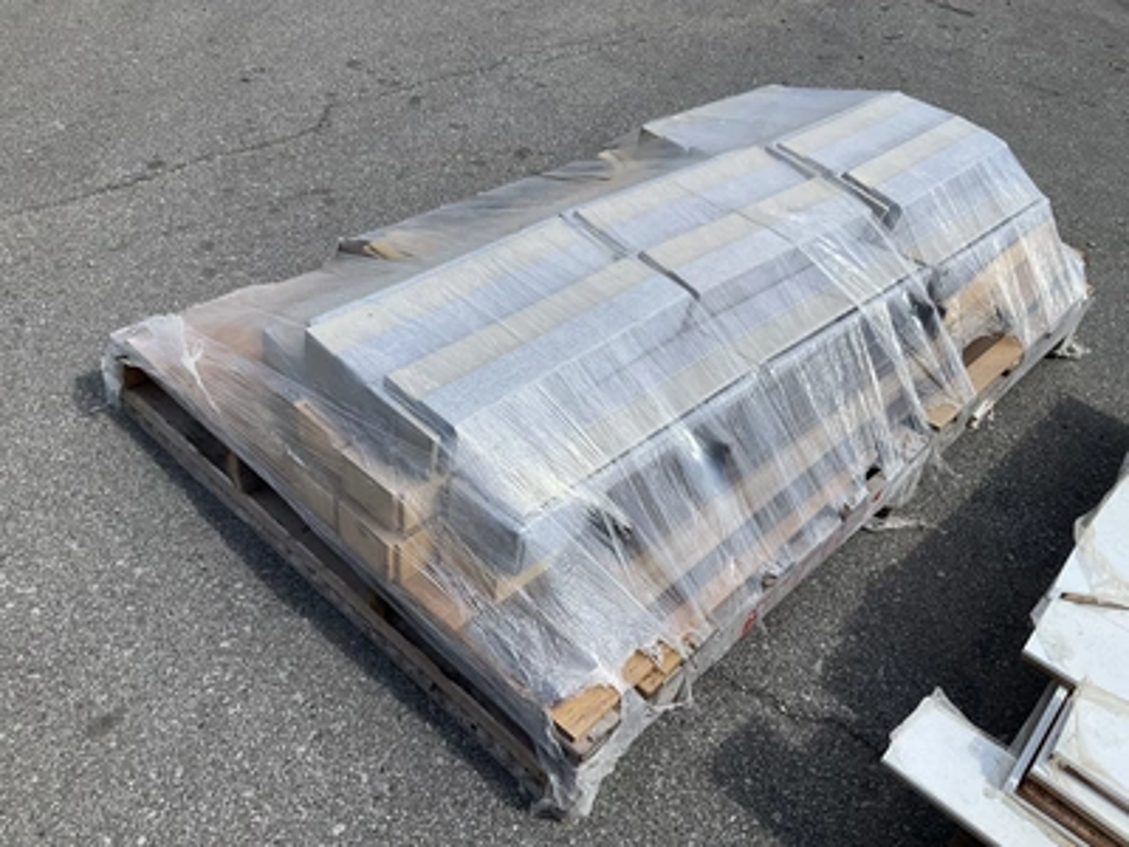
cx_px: 564
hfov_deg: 61.7
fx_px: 946
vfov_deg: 48.2
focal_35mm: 29
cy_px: 424
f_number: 1.8
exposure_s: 1/2141
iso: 25
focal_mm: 3
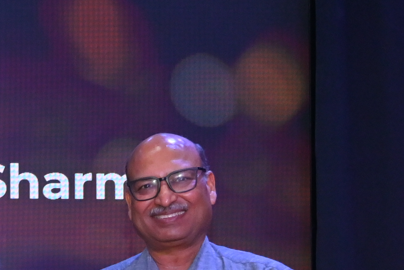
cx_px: -401
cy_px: 531
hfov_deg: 10.1
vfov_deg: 7.0
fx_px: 2121
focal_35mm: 189
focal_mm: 28
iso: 1000
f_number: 5
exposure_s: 1/160
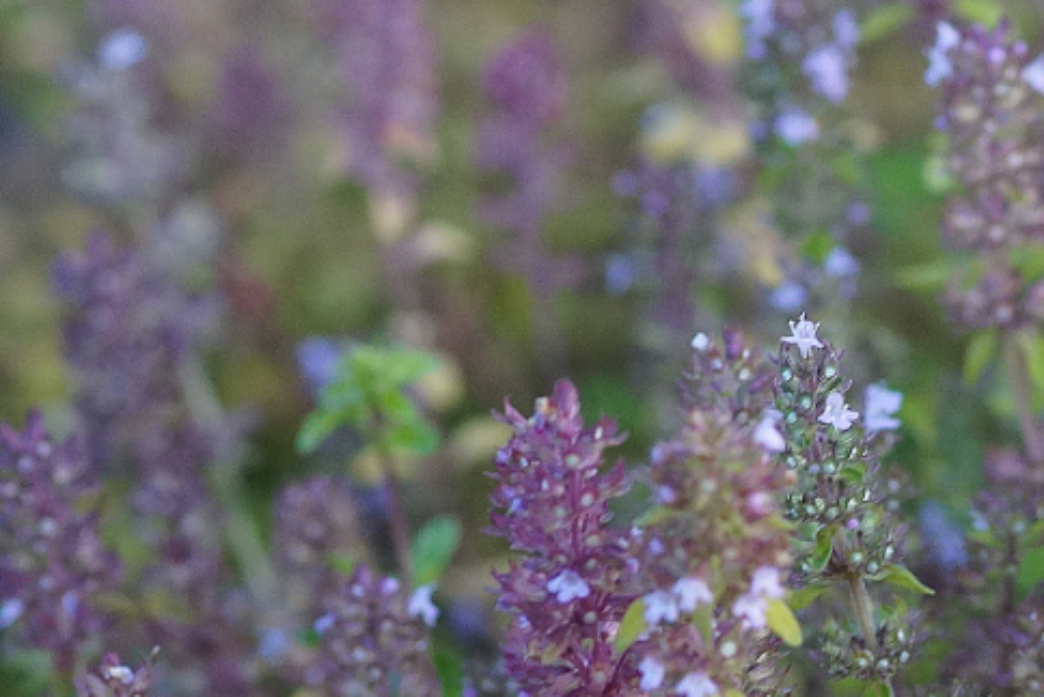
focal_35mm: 372
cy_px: 578
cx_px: 1266
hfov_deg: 5.5
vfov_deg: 3.7
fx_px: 10791
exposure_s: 1/160
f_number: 4
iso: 800
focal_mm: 100
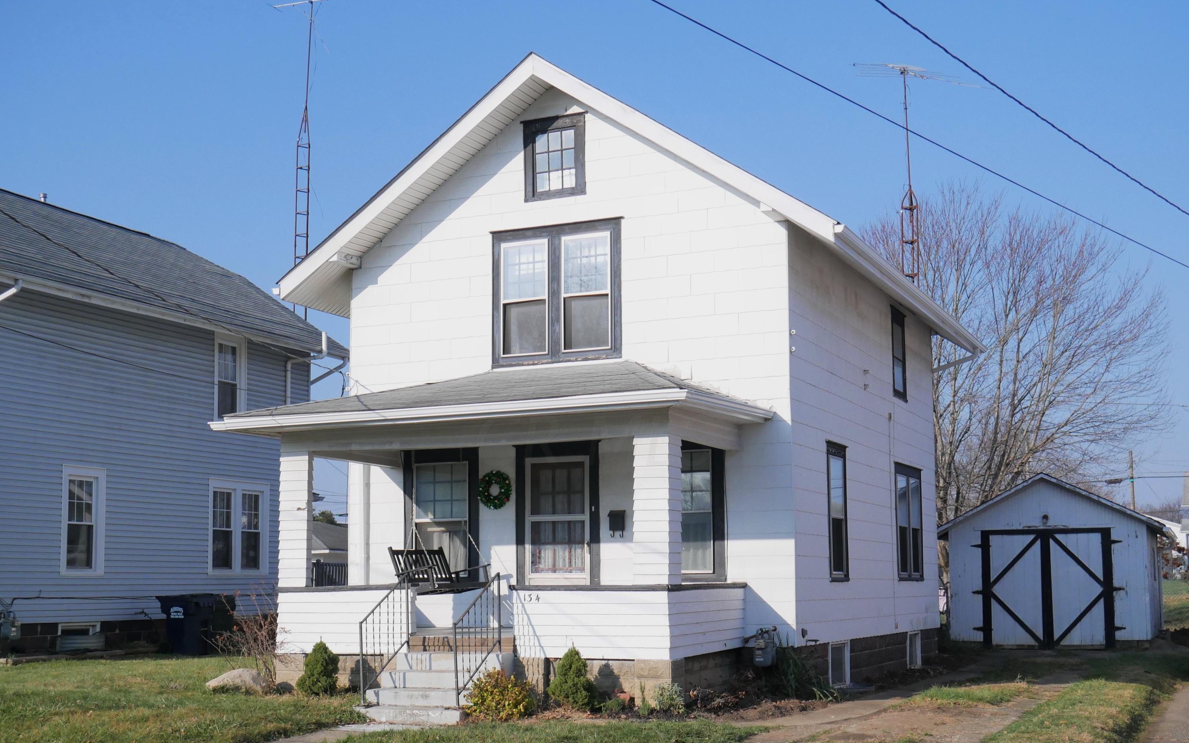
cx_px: 594
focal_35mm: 47
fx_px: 1523
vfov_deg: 27.4
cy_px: 440
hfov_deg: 42.6
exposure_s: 1/4000
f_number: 5
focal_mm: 22
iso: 800
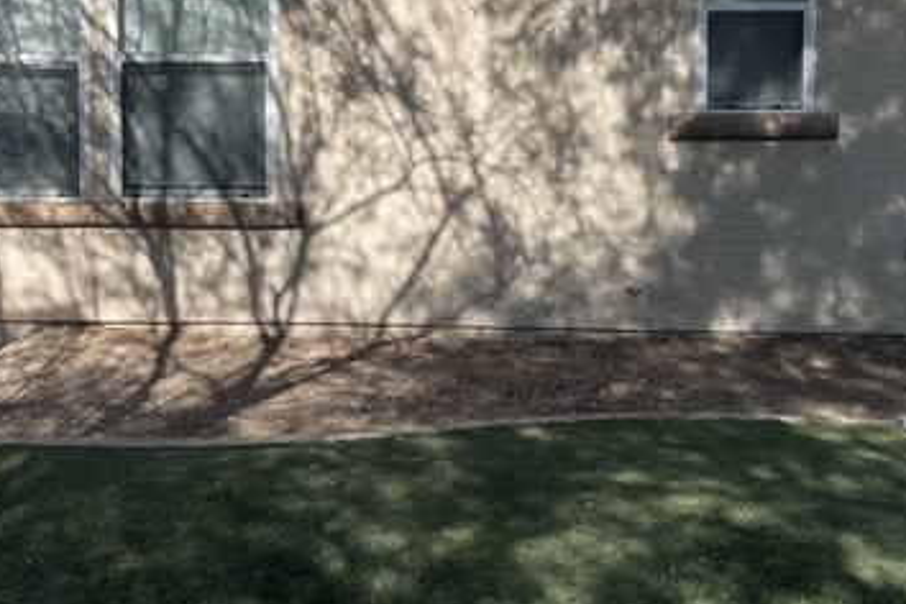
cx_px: 180
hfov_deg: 37.5
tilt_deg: -1.6
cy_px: 138
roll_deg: +0.6
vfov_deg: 26.1
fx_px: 1283
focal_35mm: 51
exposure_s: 1/2174
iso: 32
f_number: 1.6
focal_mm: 4.2
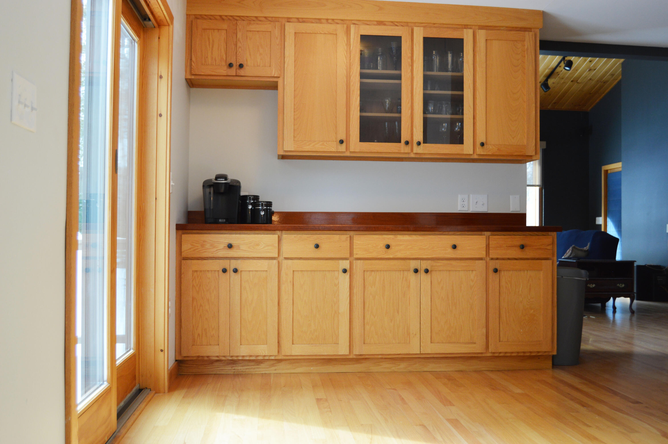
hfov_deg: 53.2
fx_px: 667
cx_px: 334
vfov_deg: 36.8
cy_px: 222
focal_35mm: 36
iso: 400
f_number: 4.5
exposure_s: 1/80
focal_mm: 24
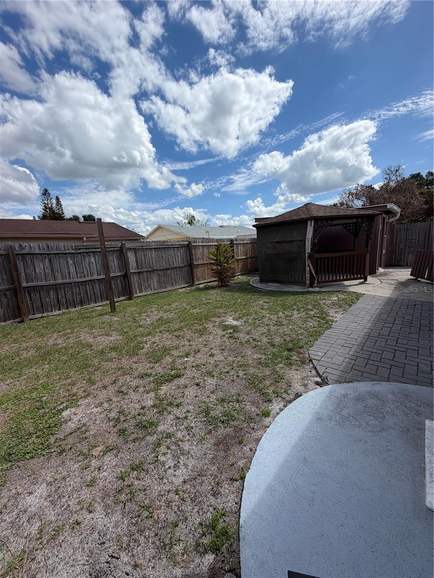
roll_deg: +3.3
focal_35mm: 14
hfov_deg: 85.7
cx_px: 217
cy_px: 289
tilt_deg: -9.4
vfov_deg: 102.1
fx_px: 234
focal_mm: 2.22
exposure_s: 1/1211
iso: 20
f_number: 2.2
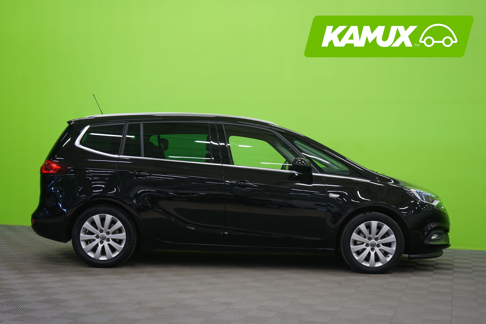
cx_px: 243
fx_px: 621
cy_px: 162
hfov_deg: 42.7
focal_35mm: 46
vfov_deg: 29.2
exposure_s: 1/8
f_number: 5
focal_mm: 46
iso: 400
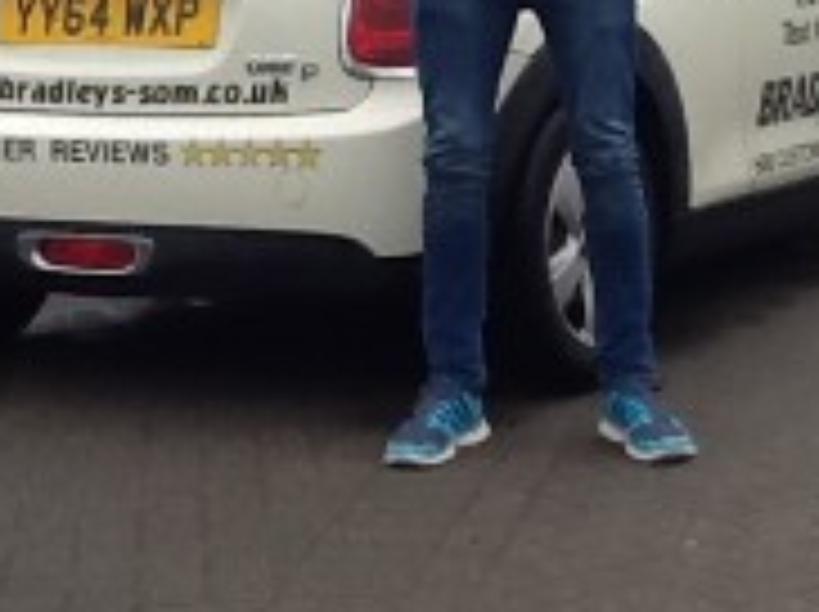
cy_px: 20
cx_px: 562
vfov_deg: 12.1
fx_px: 2859
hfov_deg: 16.3
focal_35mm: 121
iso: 40
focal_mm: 2.03
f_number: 2.4
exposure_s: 1/132
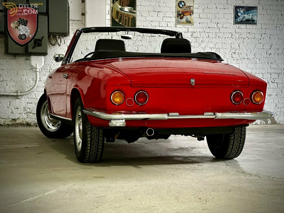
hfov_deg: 25.3
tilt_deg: -2.2
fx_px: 632
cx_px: 142
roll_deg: -0.5
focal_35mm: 77
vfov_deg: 19.1
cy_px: 106
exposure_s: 1/34
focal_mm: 9
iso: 500
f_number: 2.8
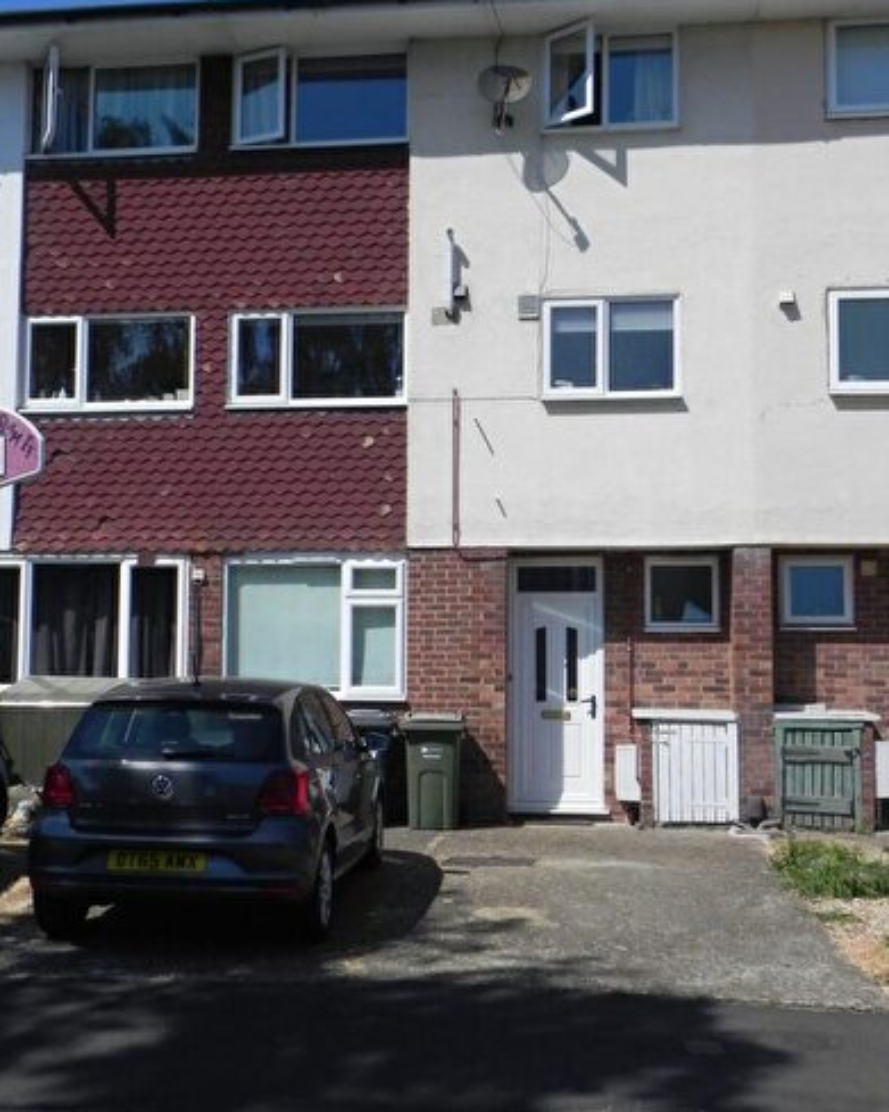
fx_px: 1415
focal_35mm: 43
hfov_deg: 34.9
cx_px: 446
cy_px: 520
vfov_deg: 42.9
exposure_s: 1/527
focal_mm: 7.3
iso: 160
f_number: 8
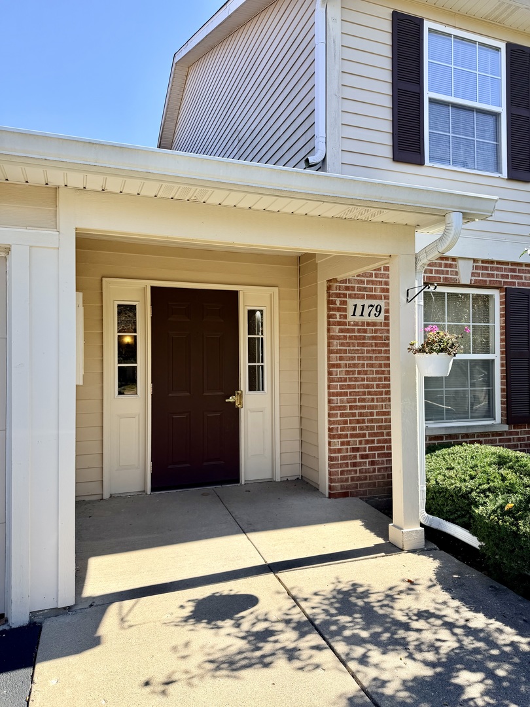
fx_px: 490
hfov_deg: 56.8
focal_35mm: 24
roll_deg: +0.2
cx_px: 265
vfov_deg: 71.6
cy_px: 354
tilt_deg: +0.9
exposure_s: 1/1653
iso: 80
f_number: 1.78
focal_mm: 6.76
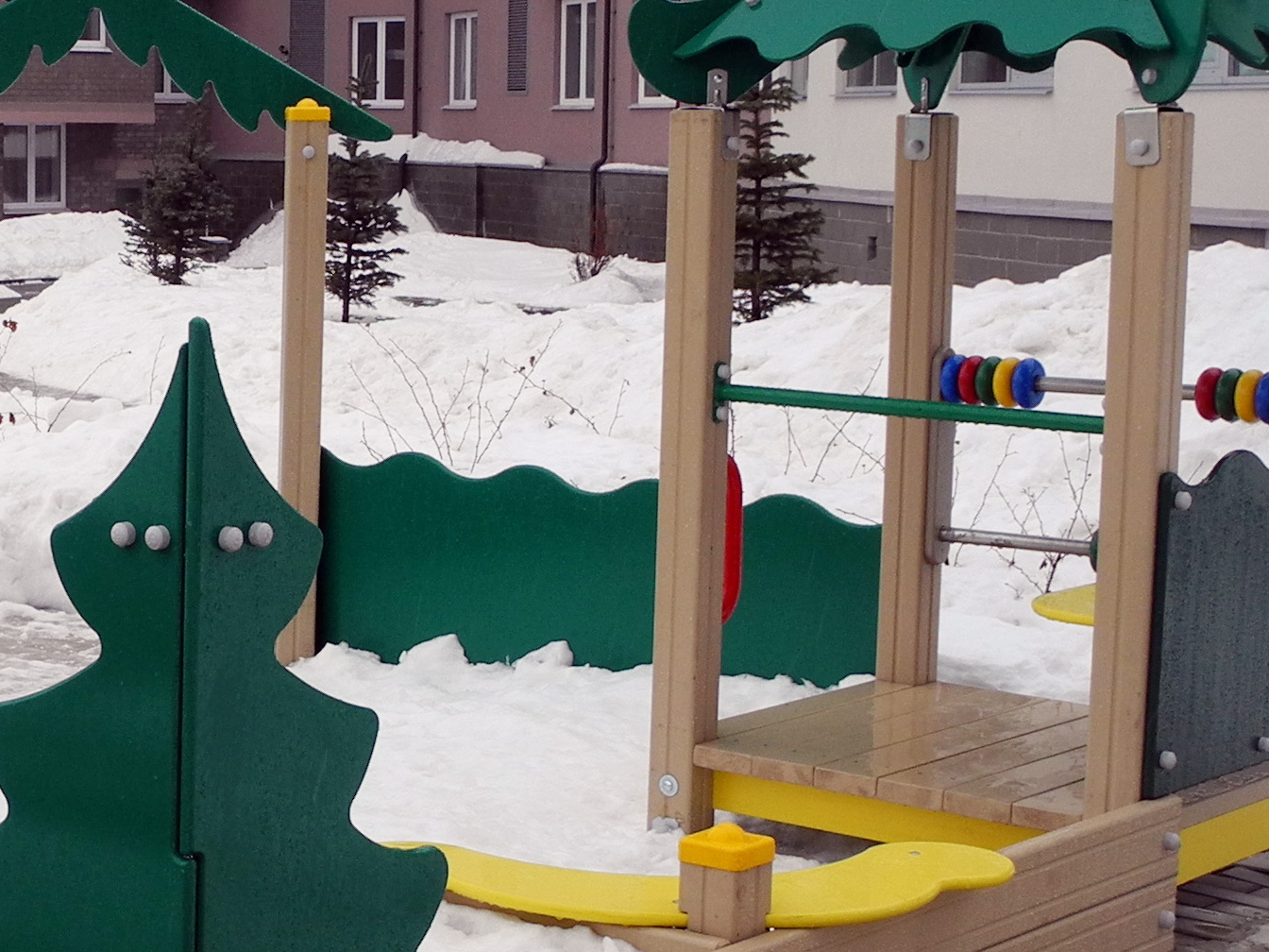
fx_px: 2786
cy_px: 373
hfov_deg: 23.6
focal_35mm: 76
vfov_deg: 19.4
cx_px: -231
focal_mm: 6
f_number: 4
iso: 100
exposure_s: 1/84.1
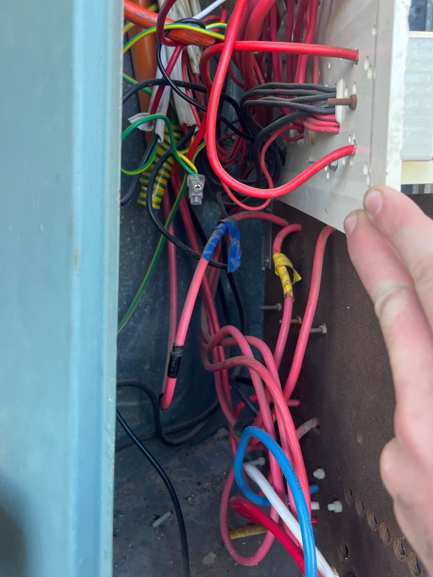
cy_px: 258
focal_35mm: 29
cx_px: 225
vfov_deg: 61.5
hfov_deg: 48.2
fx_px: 484
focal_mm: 5.1
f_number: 1.6
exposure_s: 1/121
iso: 64
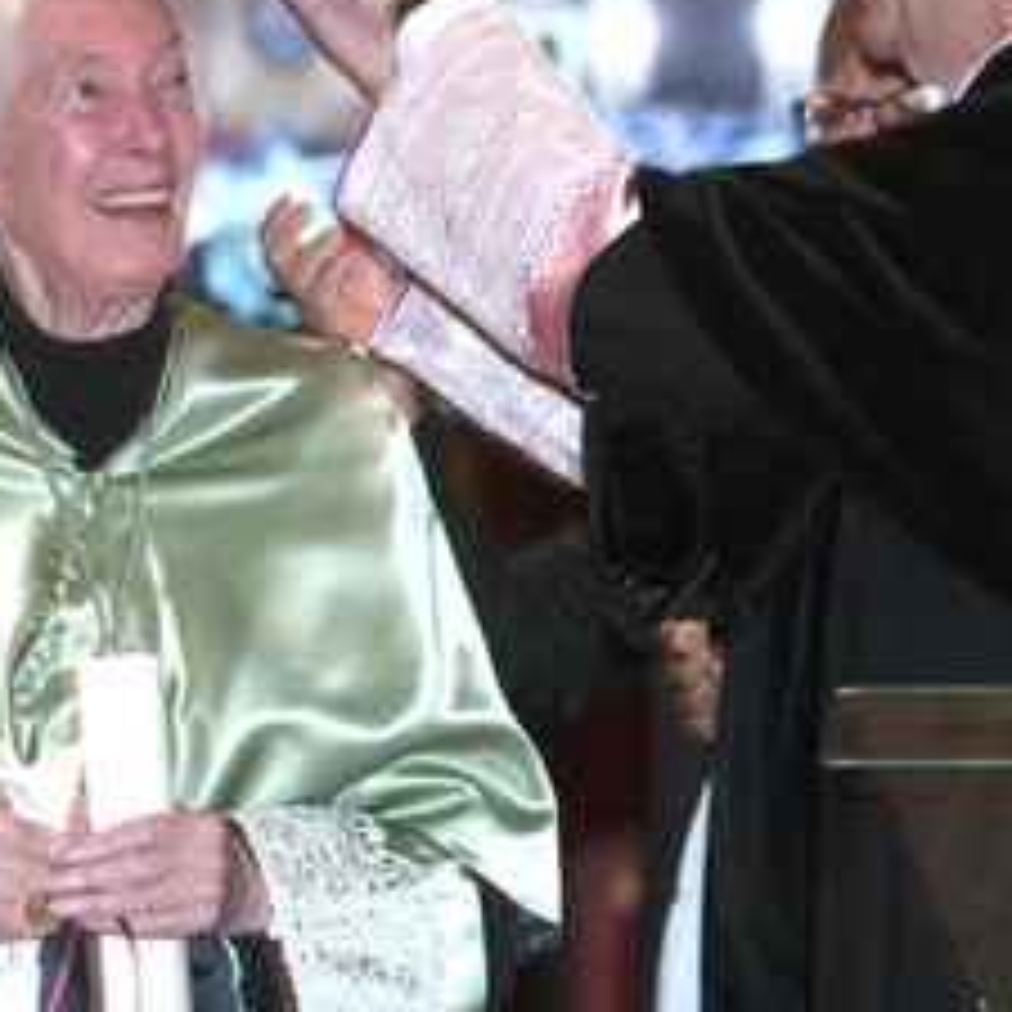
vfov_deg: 5.3
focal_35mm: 331
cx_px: 234
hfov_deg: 5.3
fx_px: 10948
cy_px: 355
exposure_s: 1/125
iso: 800
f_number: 4.5
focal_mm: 130
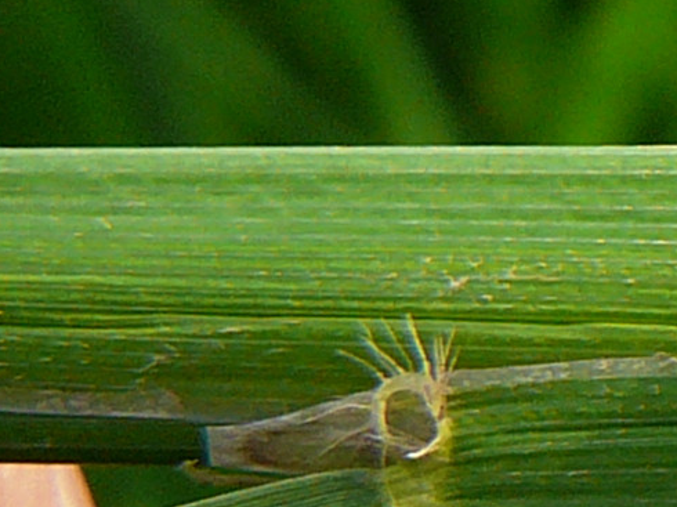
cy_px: 356
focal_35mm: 183
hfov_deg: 9.4
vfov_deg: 8.1
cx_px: 1752
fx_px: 3577
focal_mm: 5.2
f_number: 2.8
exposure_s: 1/640
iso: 100
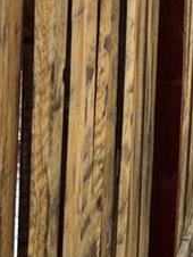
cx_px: 404
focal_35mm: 124
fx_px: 920
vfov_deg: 15.9
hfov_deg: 10.8
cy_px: 121
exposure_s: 1/1279
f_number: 1.6
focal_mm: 5.1
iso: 50
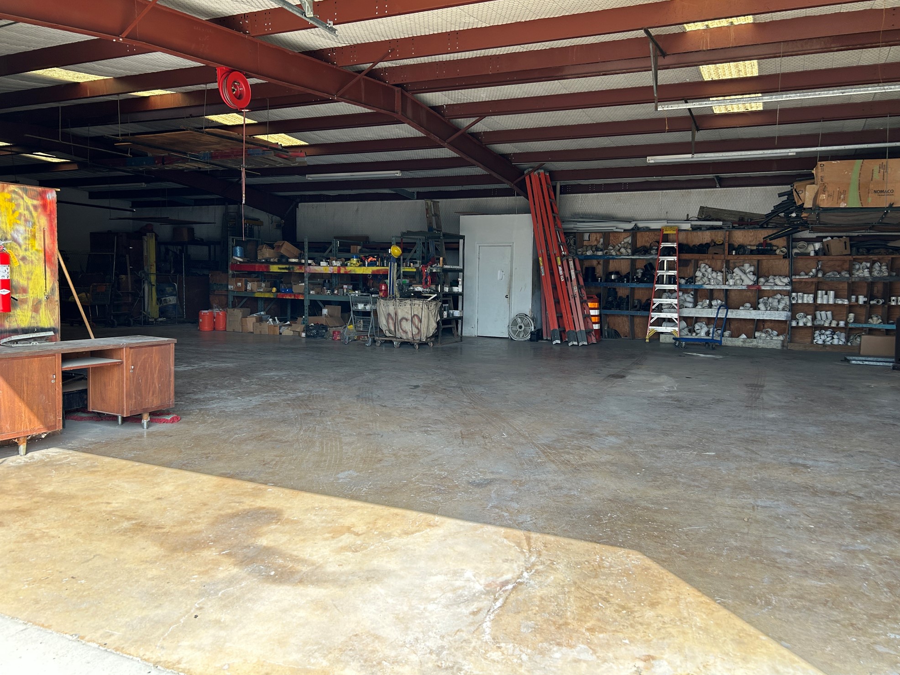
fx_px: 702
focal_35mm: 27
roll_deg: +0.0
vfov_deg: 51.3
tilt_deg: -4.2
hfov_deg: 65.3
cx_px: 453
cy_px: 329
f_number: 1.5
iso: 50
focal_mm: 5.7
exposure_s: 1/387
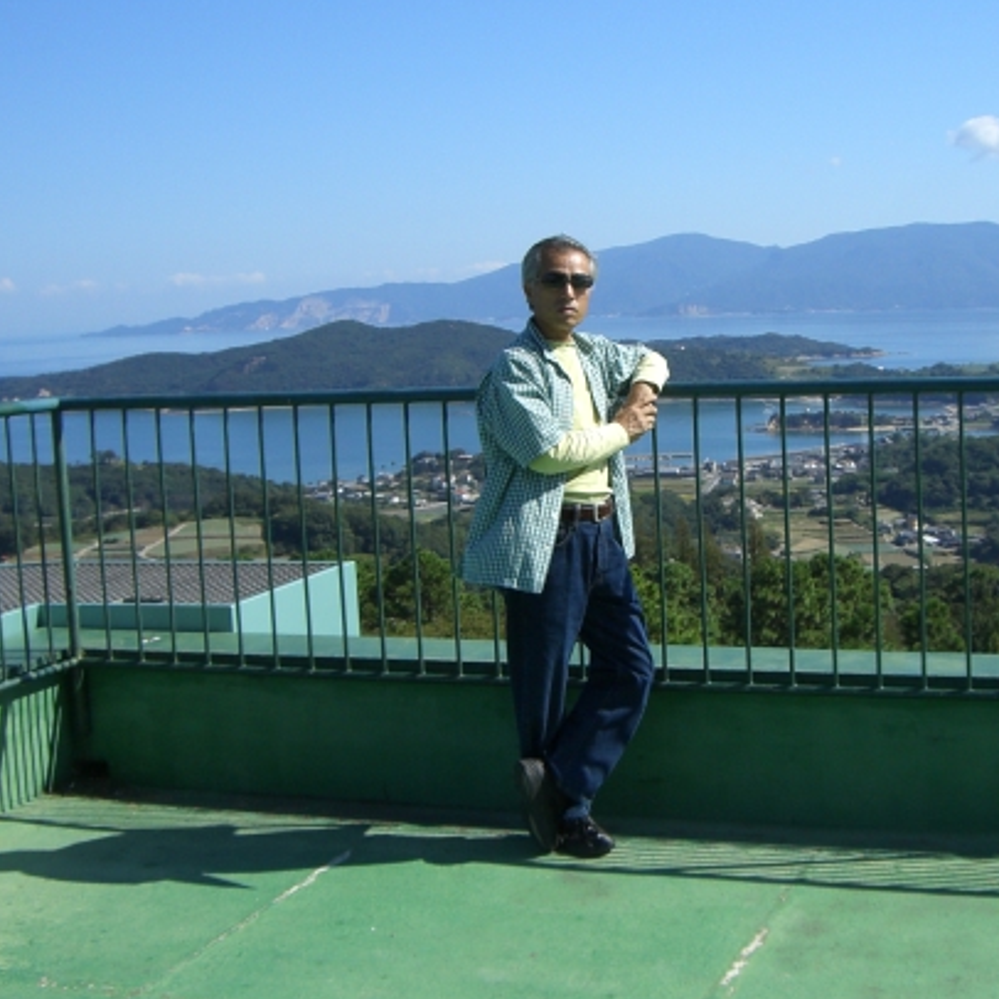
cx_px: 657
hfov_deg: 32.0
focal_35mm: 53
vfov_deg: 32.2
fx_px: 1730
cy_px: 465
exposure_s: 1/800
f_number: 4.3
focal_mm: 6.2
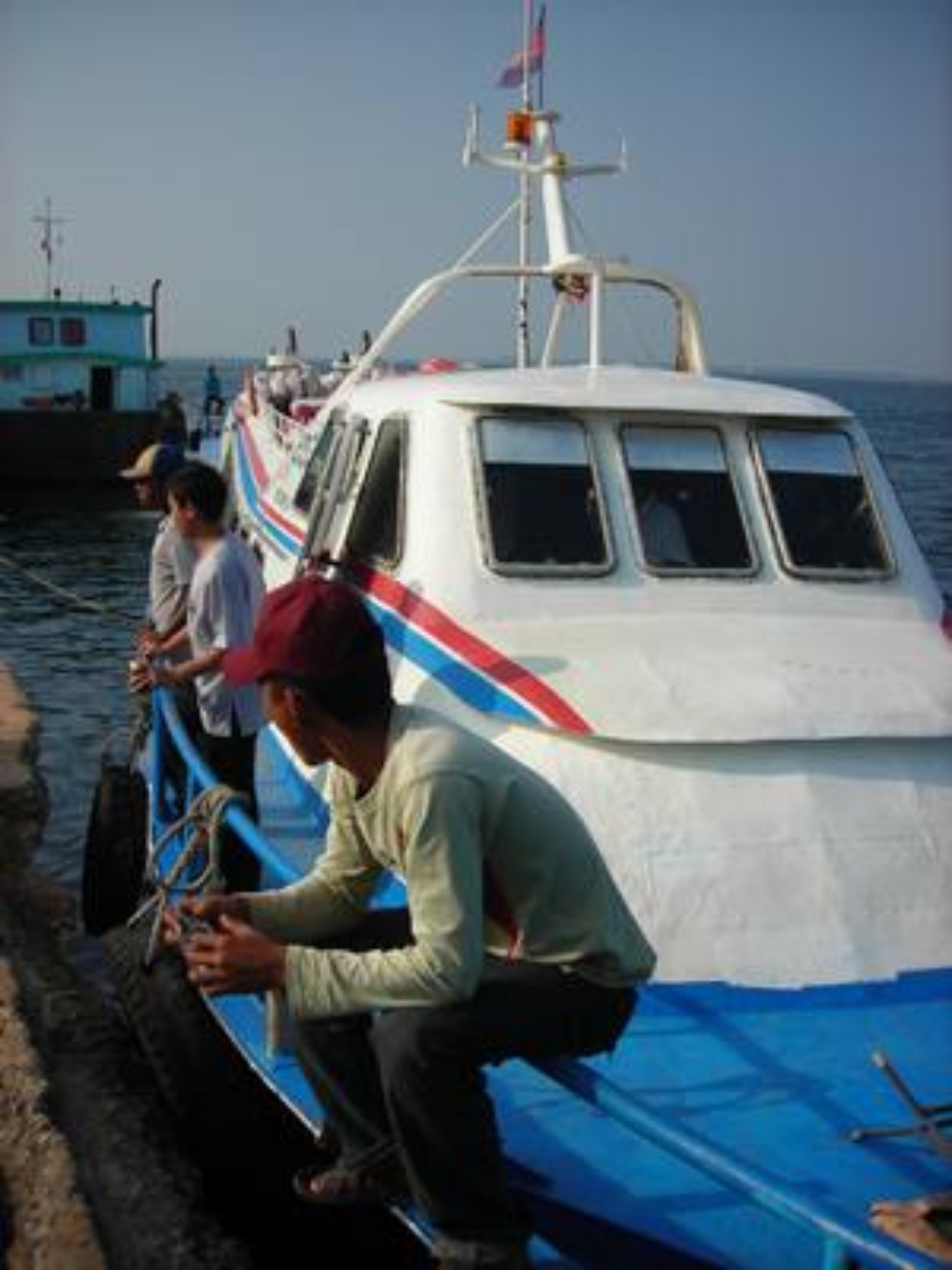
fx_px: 1393
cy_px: 635
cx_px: 476
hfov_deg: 37.7
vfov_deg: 49.0
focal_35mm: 38
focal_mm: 6.3
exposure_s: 1/262
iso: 50
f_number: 6.4
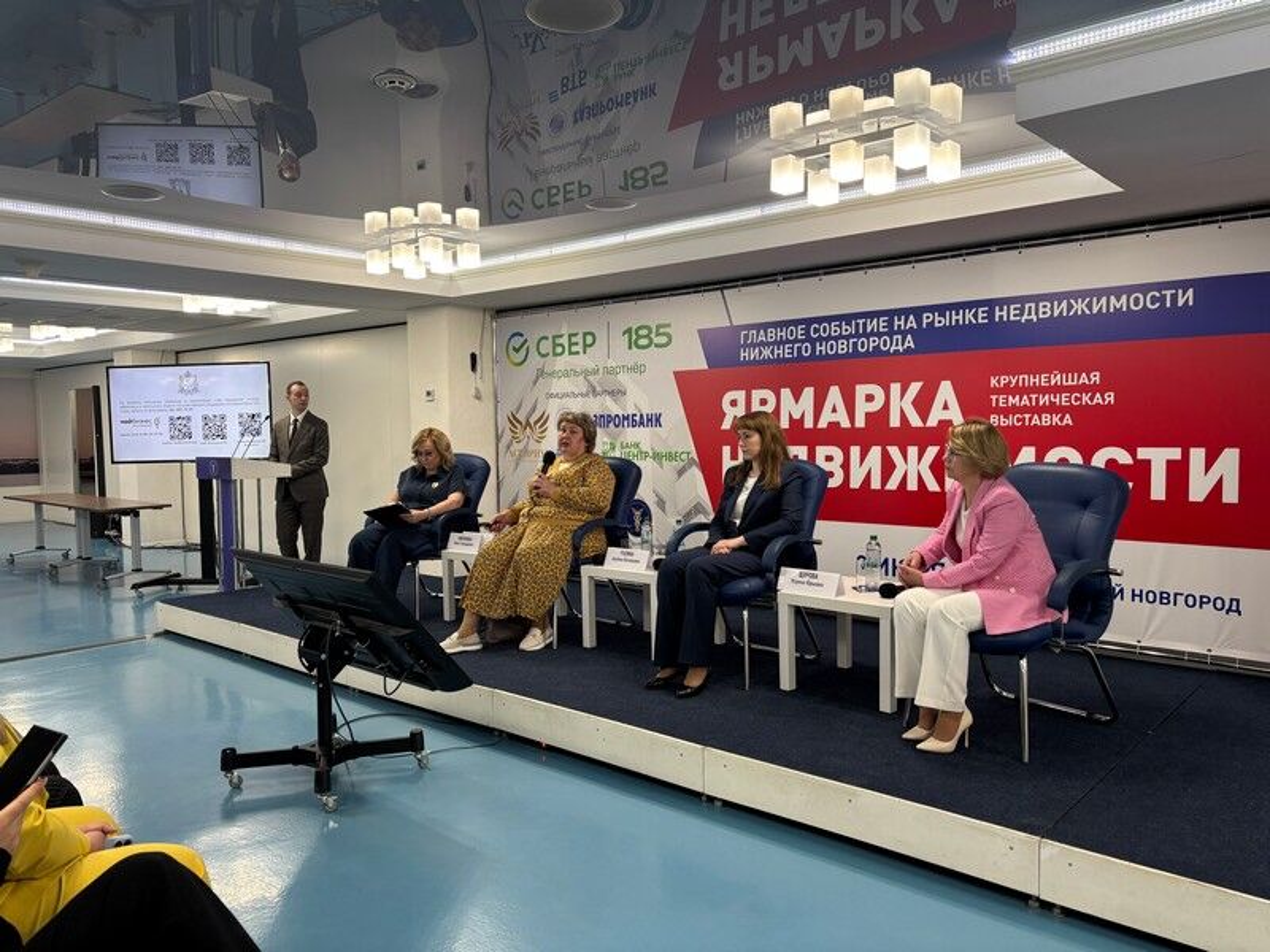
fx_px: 954
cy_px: 476
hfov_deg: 67.3
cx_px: 635
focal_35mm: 26
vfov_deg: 53.1
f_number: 1.6
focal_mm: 5.96
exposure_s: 1/50
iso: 80
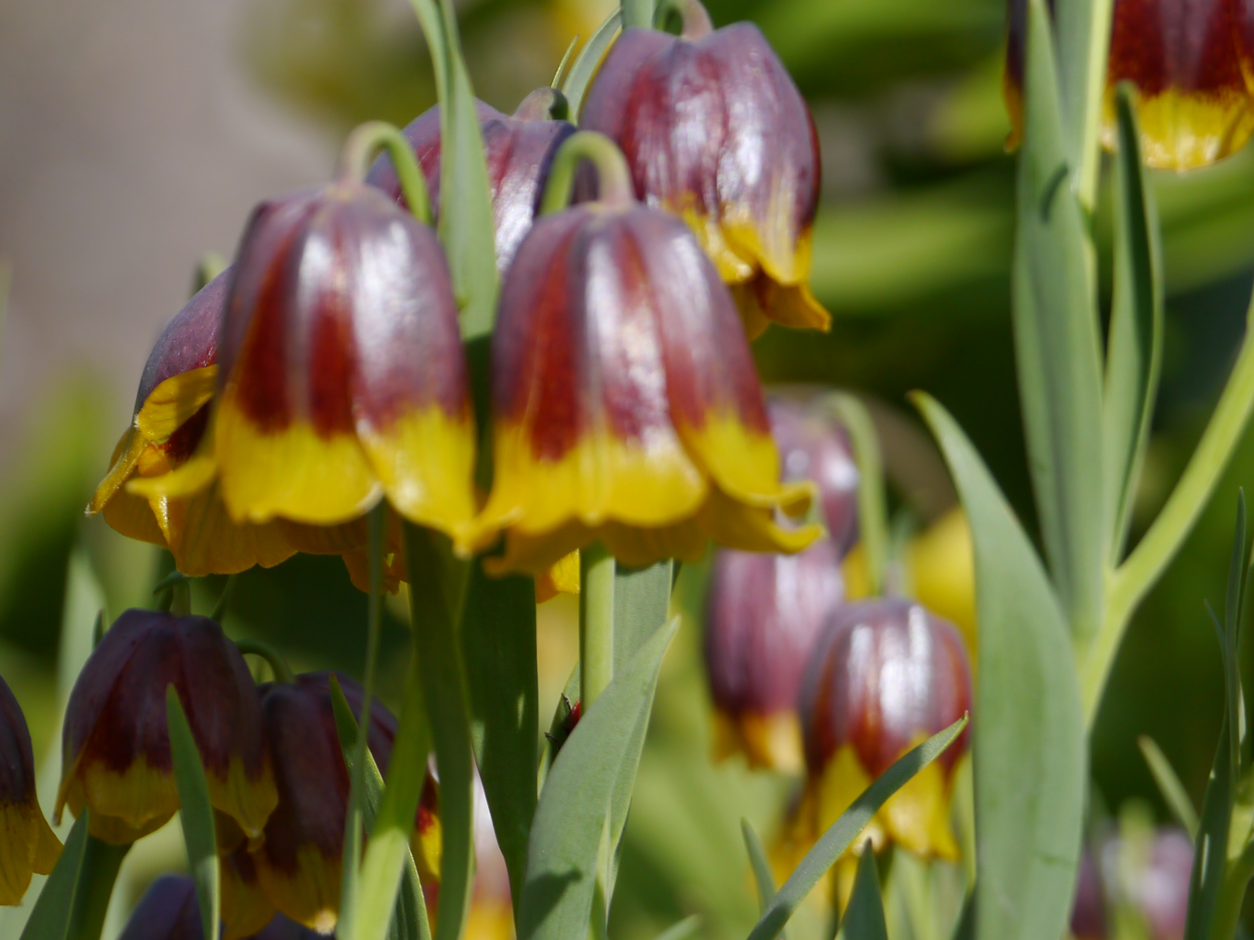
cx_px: 597
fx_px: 12572
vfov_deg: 4.3
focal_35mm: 347
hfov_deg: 5.7
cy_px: 711
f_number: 6.3
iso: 160
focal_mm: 93
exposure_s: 1/500
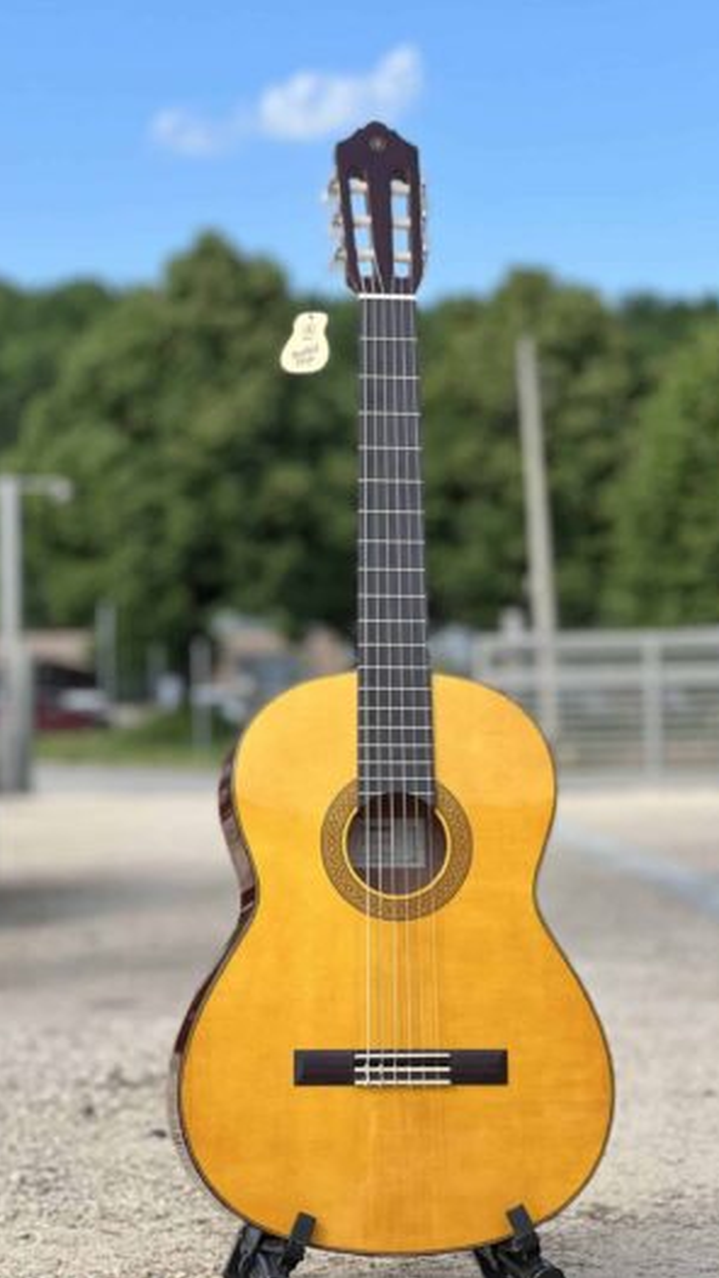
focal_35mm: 85
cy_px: 638
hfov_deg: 14.2
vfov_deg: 25.0
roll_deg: +1.4
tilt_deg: +2.3
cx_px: 386
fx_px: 2880
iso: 32
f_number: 2.8
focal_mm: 9
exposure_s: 1/392
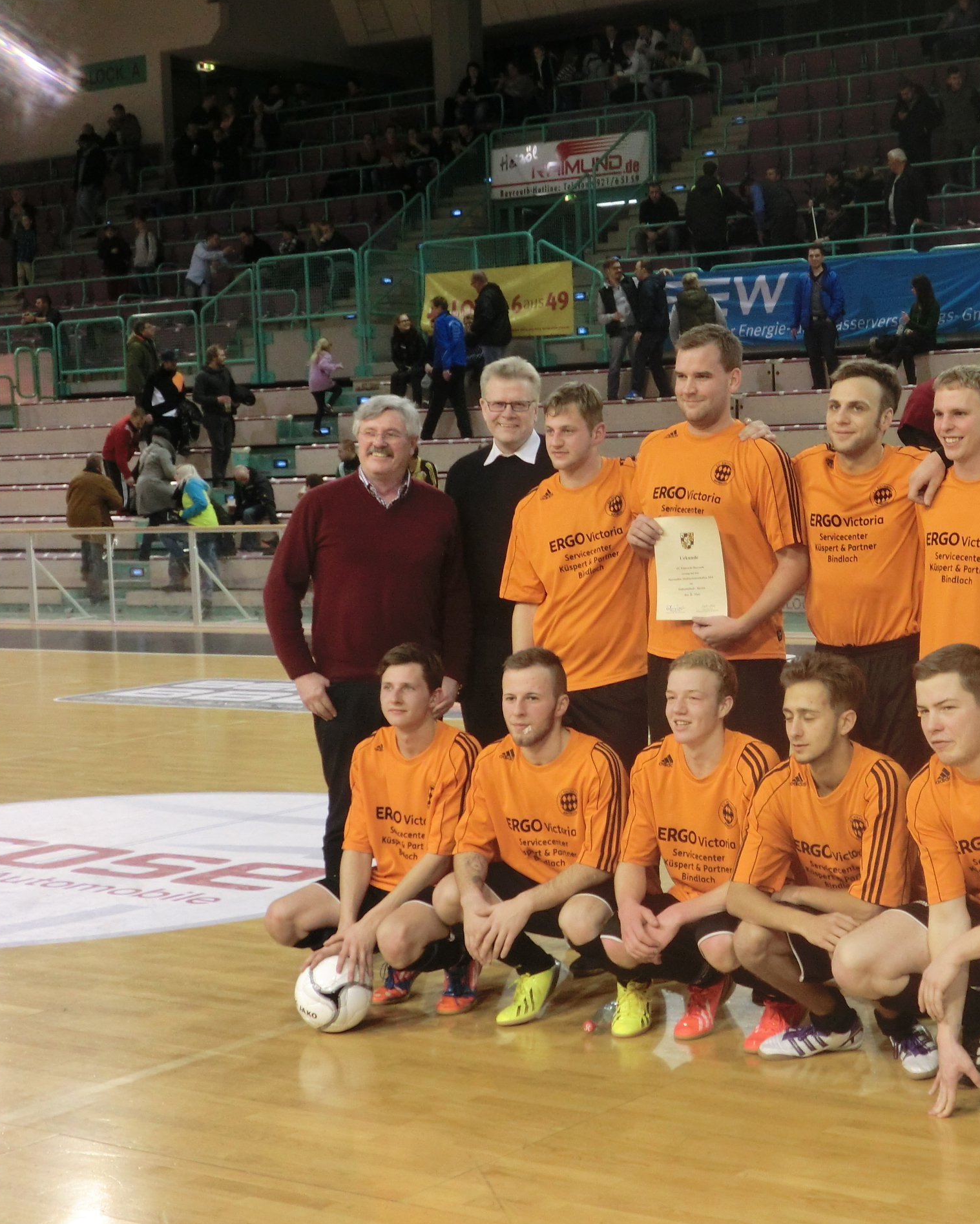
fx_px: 2103
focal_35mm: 58
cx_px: 787
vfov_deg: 32.5
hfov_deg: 25.8
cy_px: 617
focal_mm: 7.9
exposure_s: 1/60
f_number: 3.4
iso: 400
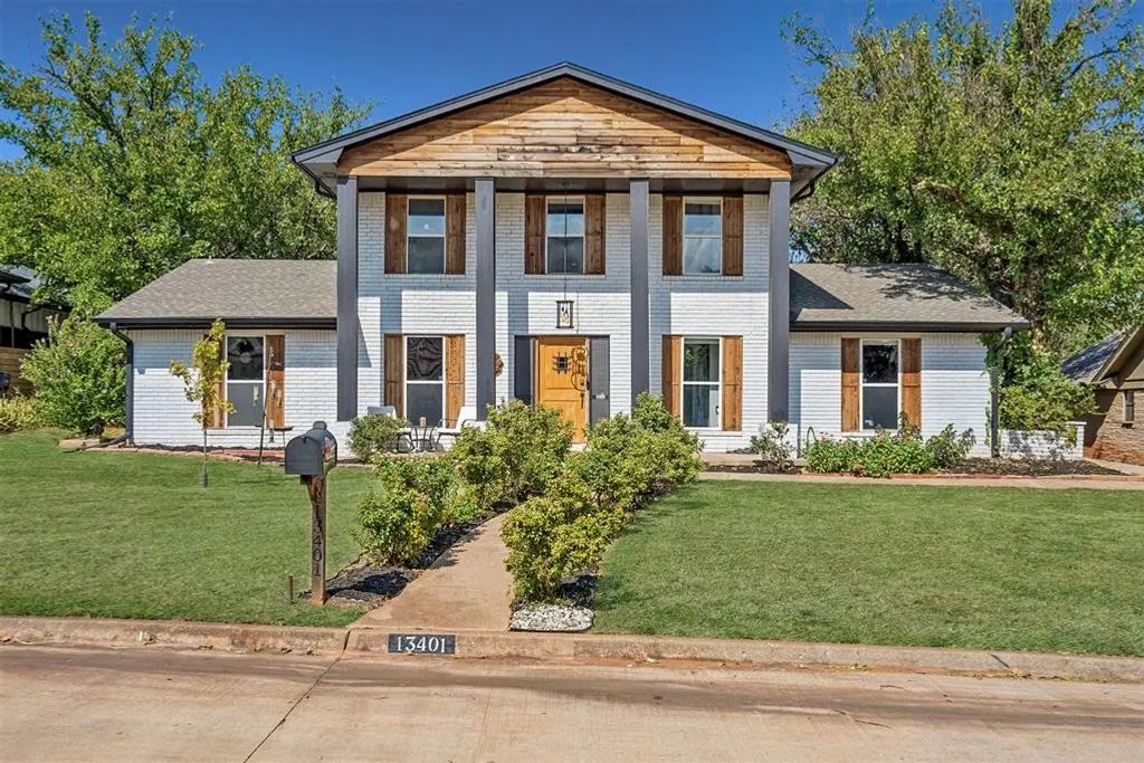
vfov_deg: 37.9
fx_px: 1112
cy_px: 382
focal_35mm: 35
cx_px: 572
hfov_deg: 54.4
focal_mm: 35
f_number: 8
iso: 200
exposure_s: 1/500
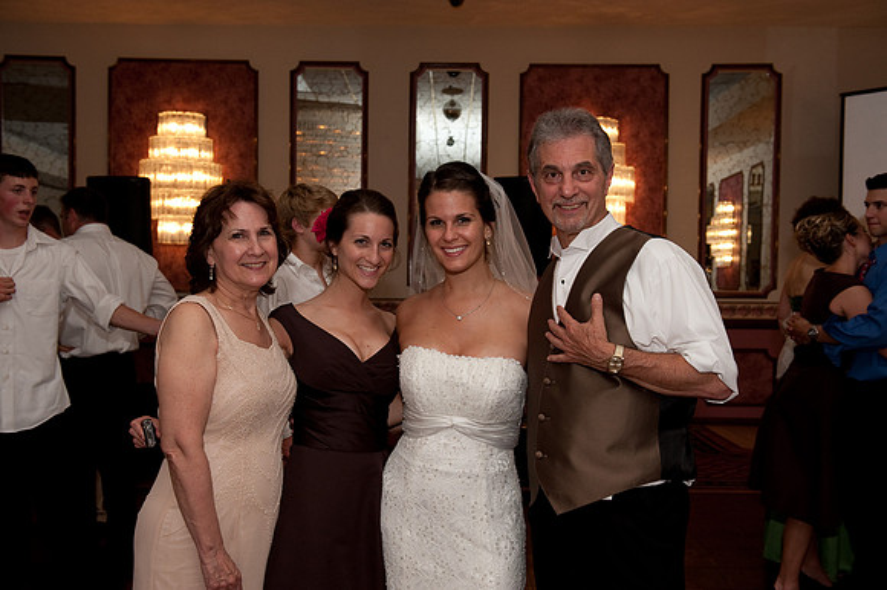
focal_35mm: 38
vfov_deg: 35.0
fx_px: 936
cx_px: 444
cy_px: 295
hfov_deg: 50.7
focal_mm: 38
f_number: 5.6
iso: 800
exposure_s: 1/60
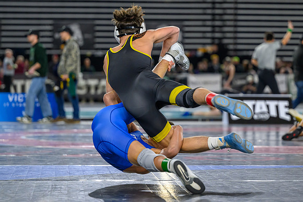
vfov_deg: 8.3
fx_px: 1388
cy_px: 62
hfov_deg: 12.5
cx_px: 186
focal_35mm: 165
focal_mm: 115
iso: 1800
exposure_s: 1/800
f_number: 2.8
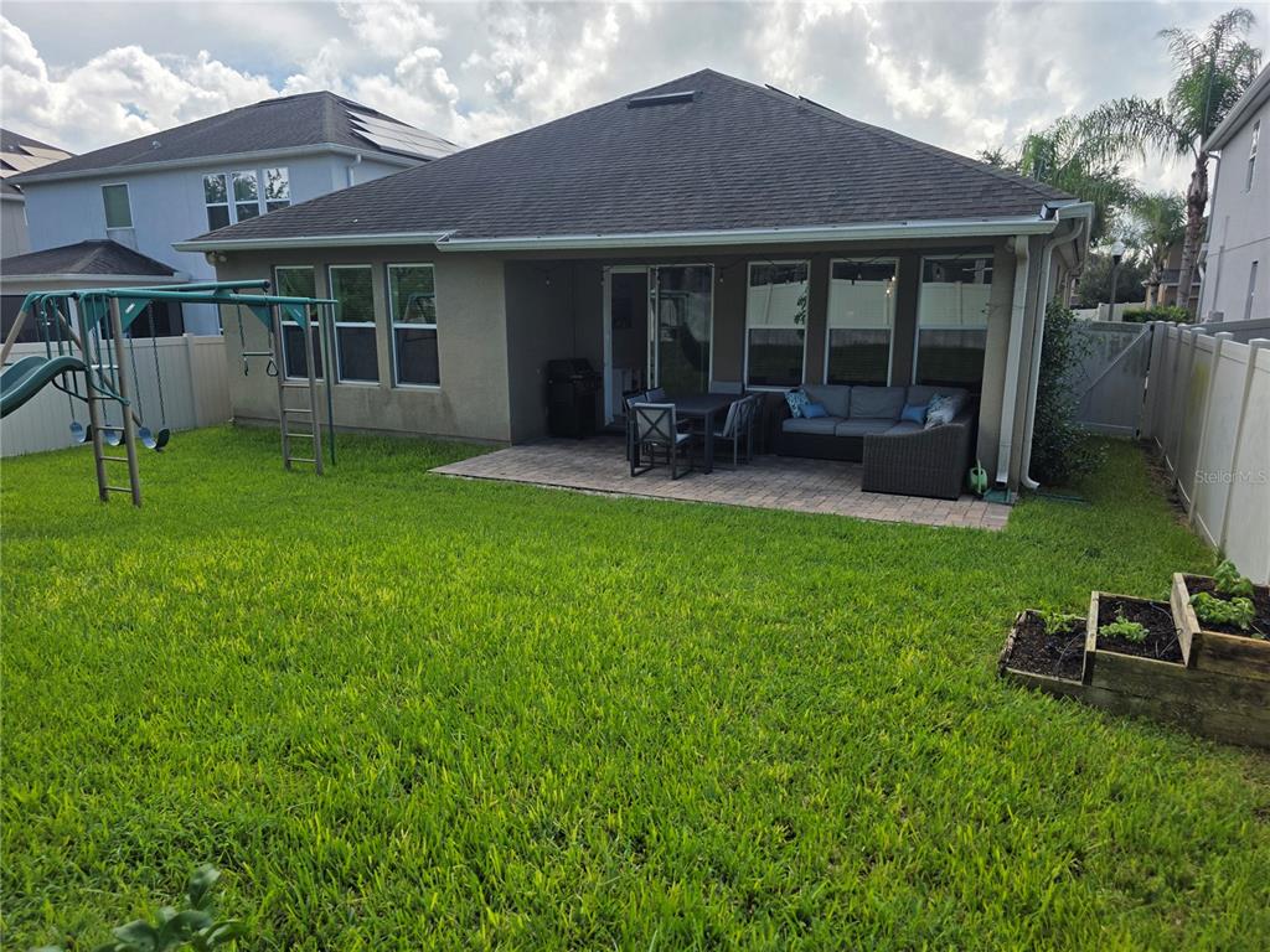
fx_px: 844
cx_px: 635
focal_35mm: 23
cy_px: 476
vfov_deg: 58.9
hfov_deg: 73.9
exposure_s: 1/6355
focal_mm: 6.3
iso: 80
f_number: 1.7
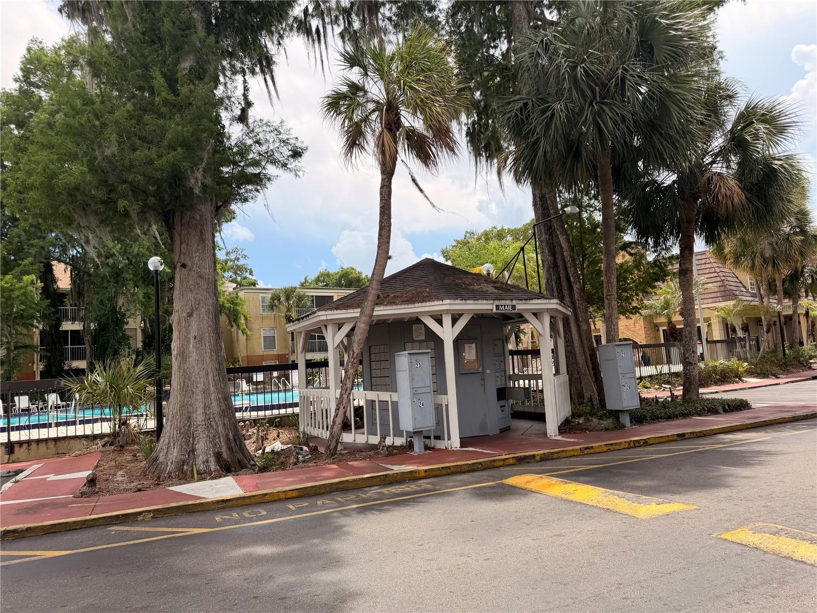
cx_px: 408
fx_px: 566
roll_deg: +4.5
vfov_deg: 56.8
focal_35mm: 24
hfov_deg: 71.6
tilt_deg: +6.9
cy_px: 306
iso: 80
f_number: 1.78
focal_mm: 6.76
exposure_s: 1/3279
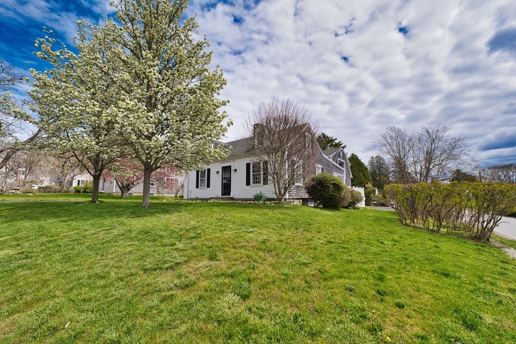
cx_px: 258
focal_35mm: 14
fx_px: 201
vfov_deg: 81.2
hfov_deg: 104.2
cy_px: 172
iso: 100
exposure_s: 1/200
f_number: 8
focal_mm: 14
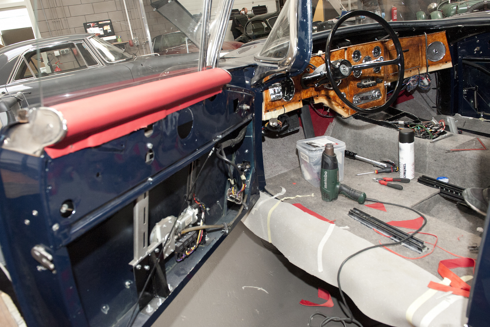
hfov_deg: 71.5
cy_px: 159
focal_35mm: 25
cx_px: 243
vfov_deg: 51.3
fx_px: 340
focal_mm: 24
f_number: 5.6
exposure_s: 1/125
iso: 3200
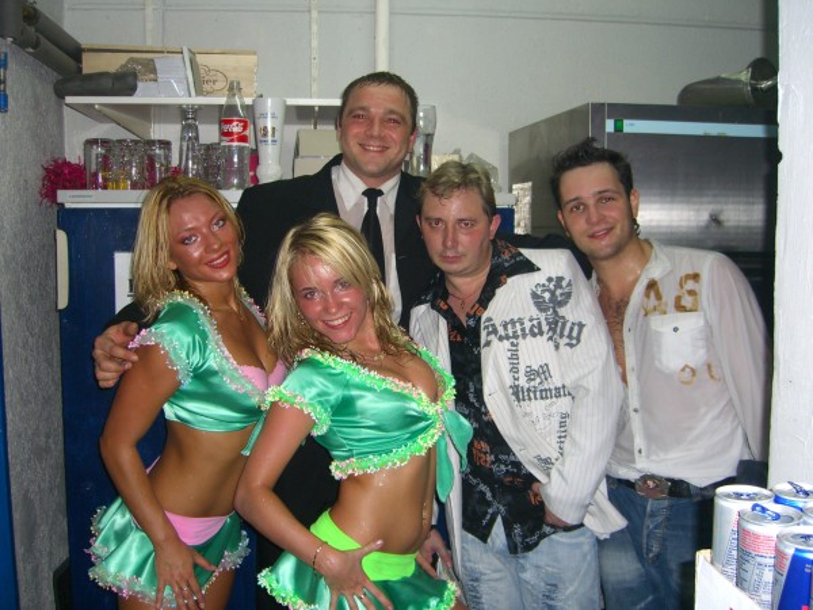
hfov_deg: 49.0
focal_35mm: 38
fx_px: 892
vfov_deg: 37.7
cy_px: 305
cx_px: 406
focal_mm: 7.9
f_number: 2.8
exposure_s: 1/60
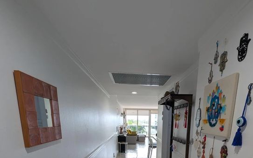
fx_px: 138
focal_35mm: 20
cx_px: 142
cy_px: 153
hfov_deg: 84.7
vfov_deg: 50.1
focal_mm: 2.23
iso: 46
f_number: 1.95
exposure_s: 1/120
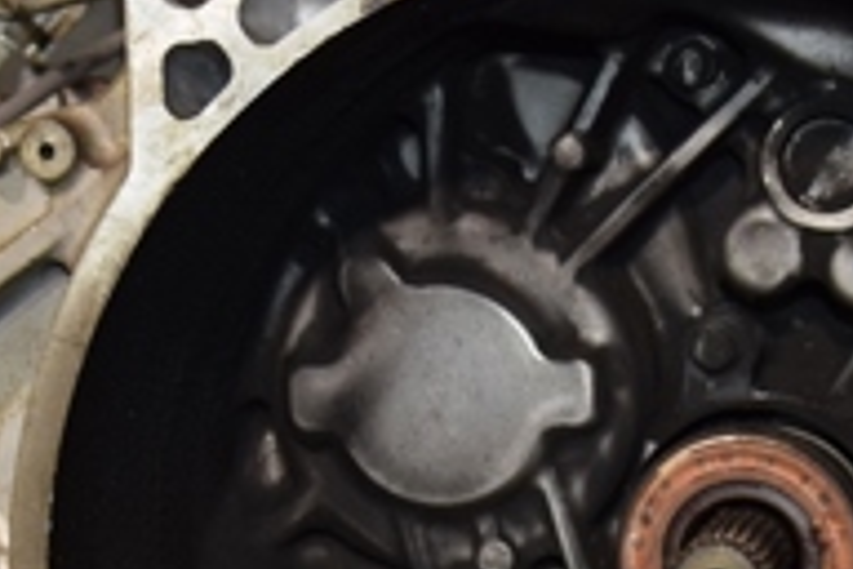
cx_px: 502
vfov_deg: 12.3
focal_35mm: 110
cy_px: 542
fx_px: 2606
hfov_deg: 18.6
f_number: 5
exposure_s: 1/60
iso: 800
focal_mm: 22
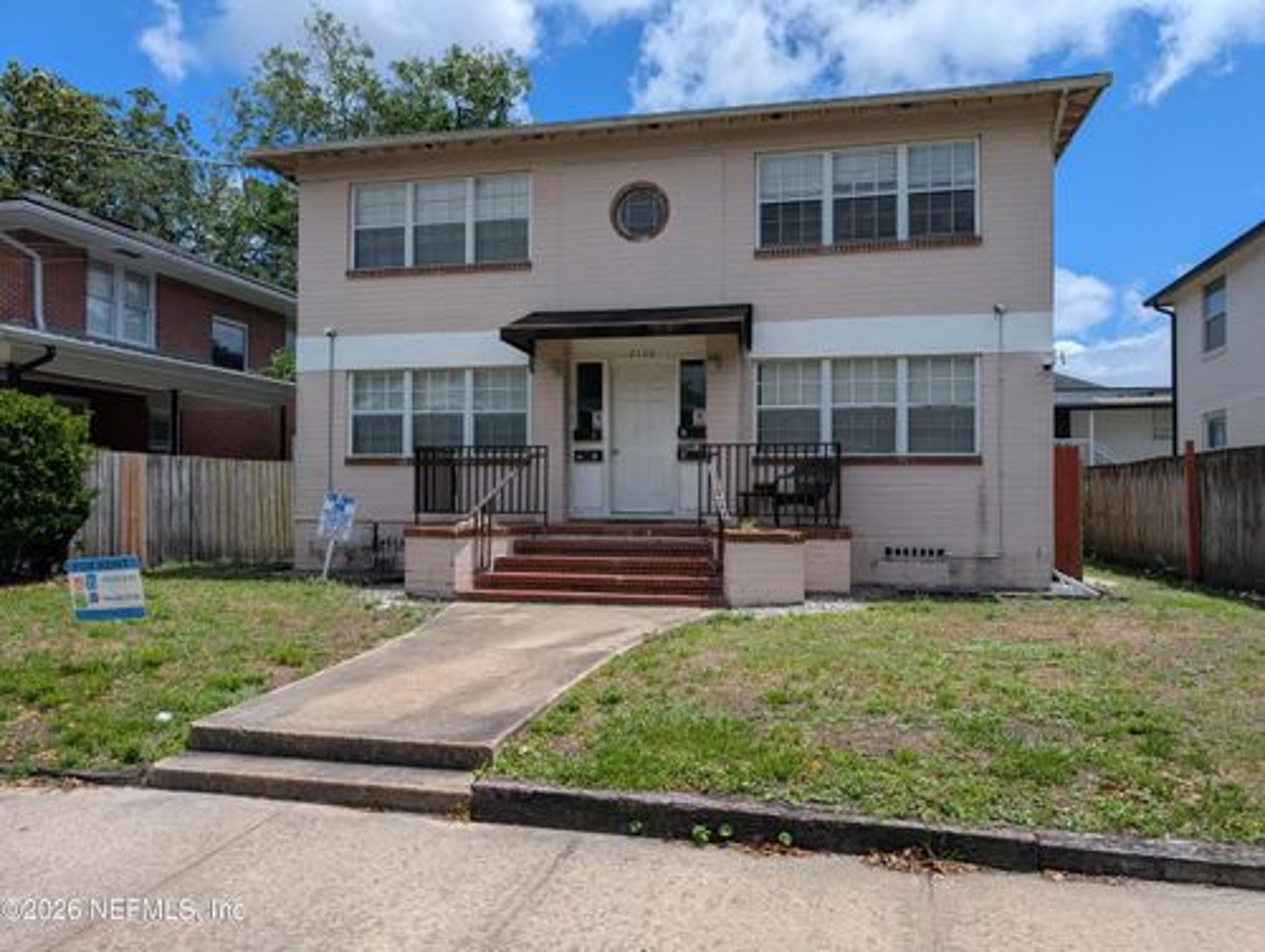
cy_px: 476
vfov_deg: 56.9
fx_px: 878
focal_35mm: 24
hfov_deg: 71.5
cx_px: 632
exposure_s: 1/2088
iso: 23
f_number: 1.68
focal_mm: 6.9
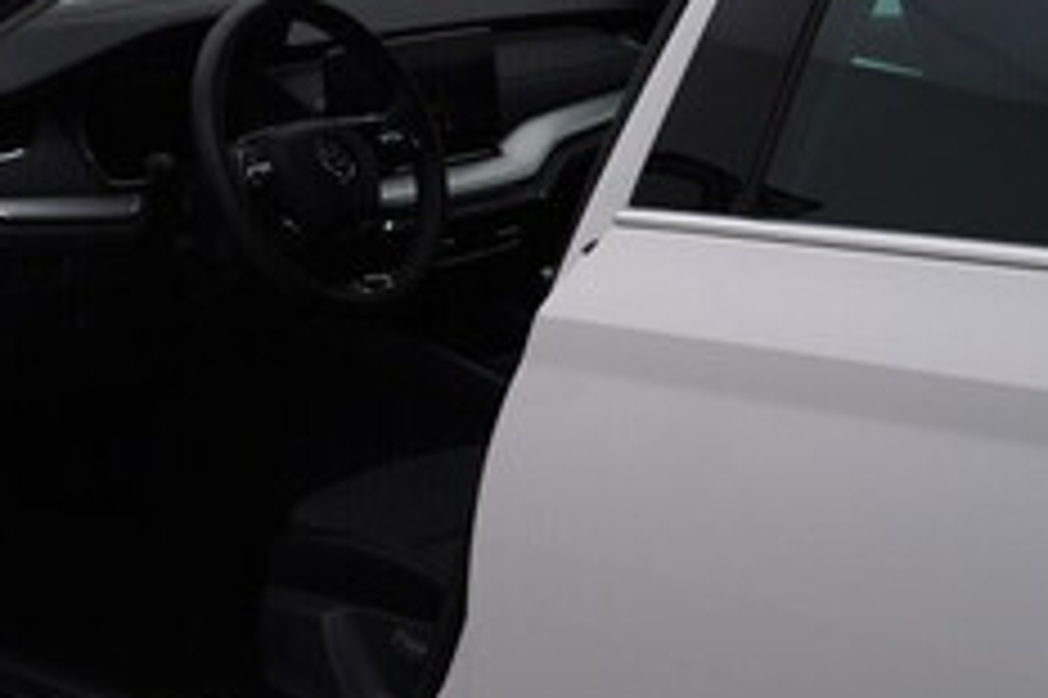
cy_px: 326
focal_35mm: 85
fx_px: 2473
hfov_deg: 22.6
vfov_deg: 16.0
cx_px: -108
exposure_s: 1/125
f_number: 5
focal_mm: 24
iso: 125
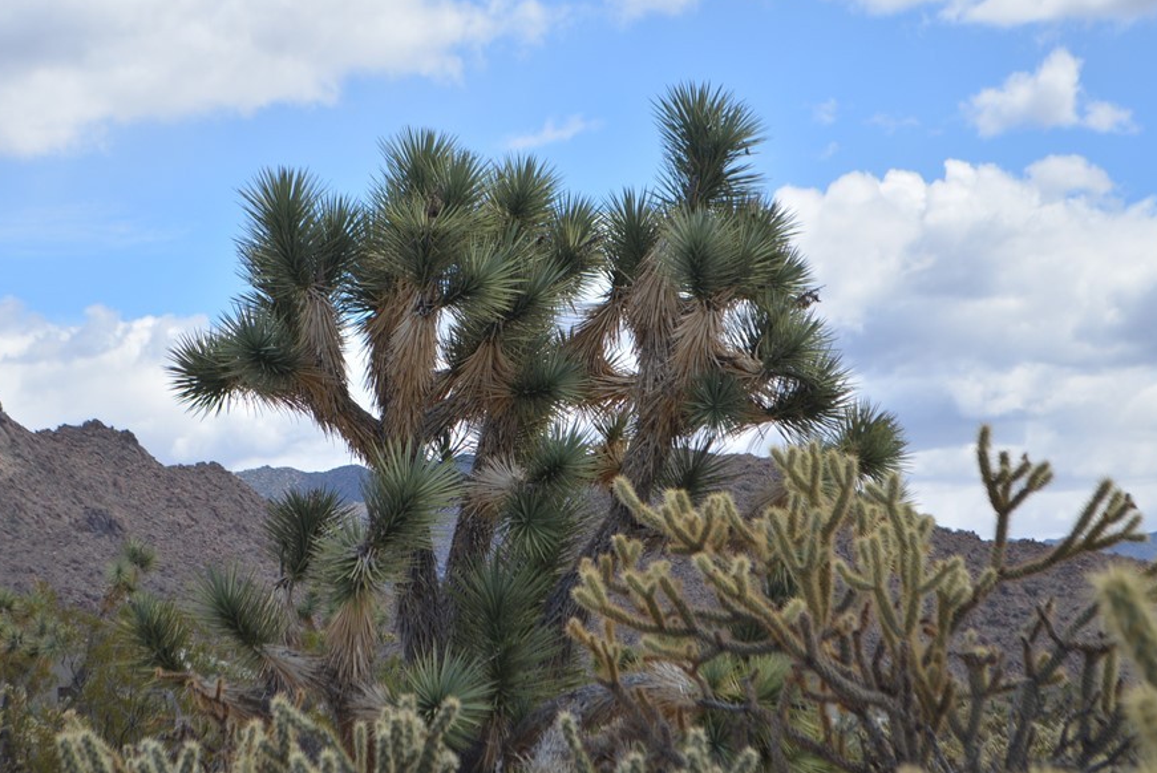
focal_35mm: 103
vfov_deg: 13.4
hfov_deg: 19.9
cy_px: 361
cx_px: 489
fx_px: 3300
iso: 400
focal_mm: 55
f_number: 7.1
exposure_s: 1/1600
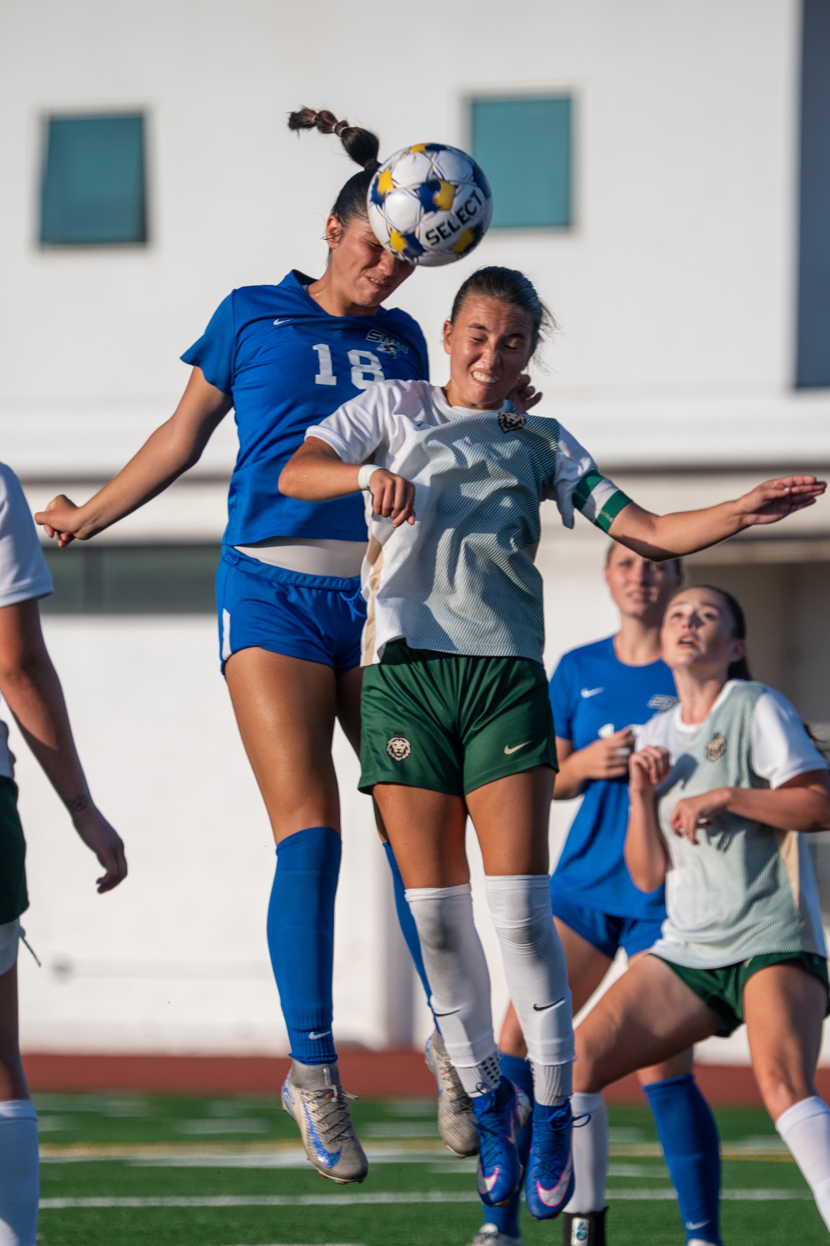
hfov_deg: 4.5
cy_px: 621
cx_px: 371
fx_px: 10627
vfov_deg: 6.7
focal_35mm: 307
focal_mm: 200
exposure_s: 1/1600
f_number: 4
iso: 220
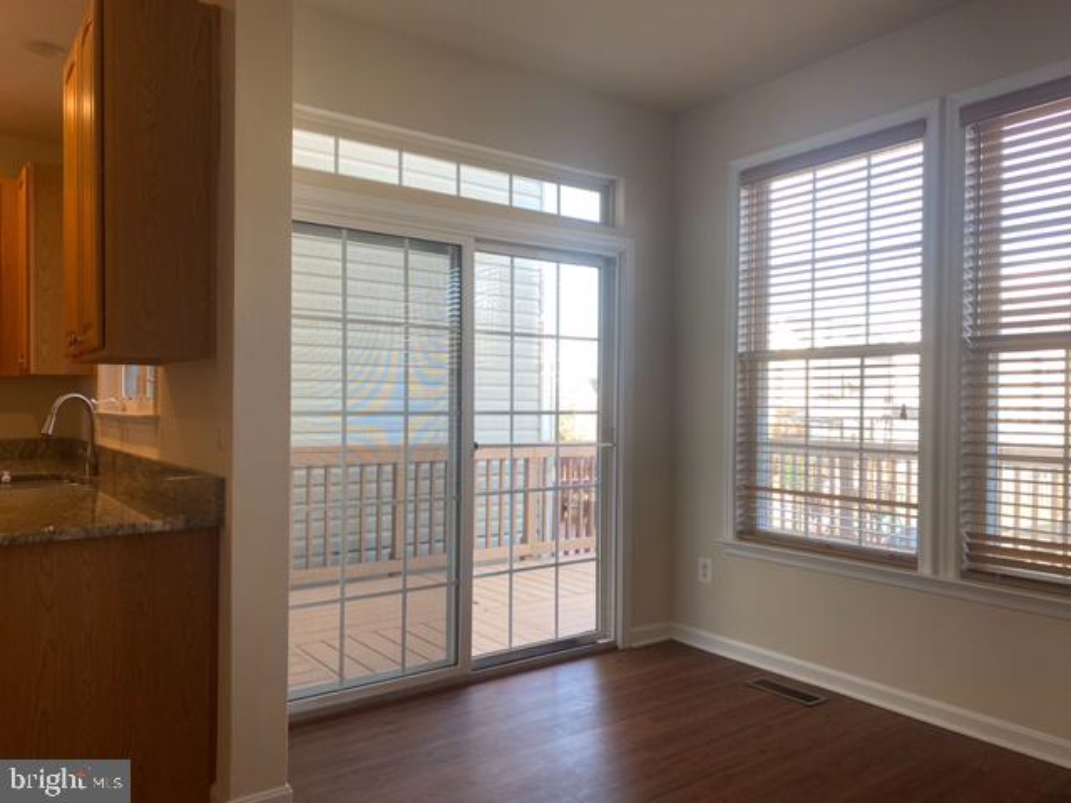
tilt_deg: -1.2
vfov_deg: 53.1
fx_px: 804
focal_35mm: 26
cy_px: 402
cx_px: 536
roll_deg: -0.9
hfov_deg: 67.3
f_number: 1.8
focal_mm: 4.25
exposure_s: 1/120
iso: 40
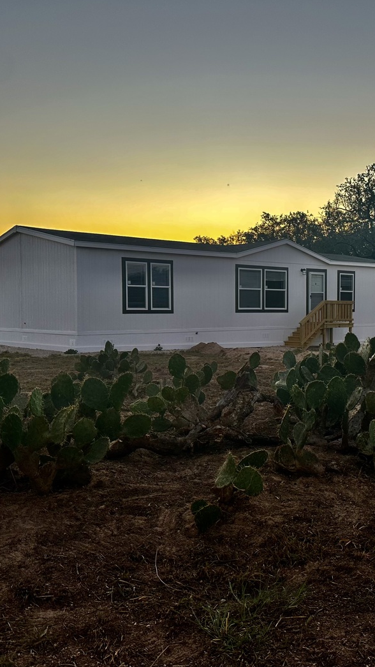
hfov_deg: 32.4
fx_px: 637
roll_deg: +0.6
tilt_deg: -1.9
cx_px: 261
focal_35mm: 36
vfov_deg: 55.3
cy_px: 328
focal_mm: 6.86
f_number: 1.78
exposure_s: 1/121
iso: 64
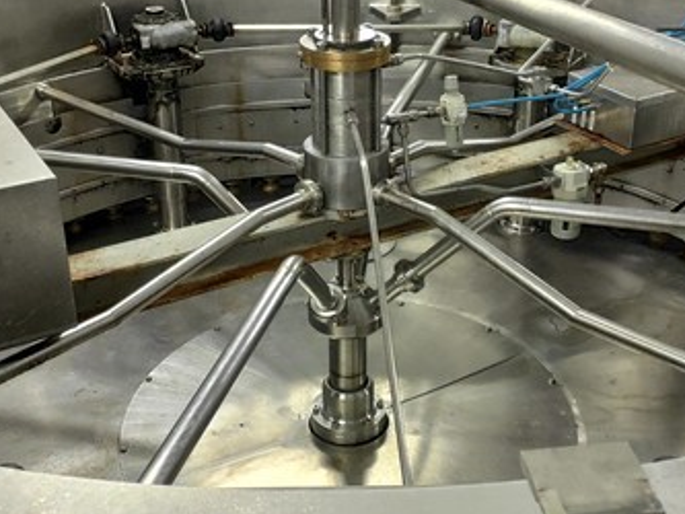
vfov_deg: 29.0
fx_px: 990
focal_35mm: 50
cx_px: 370
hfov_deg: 38.1
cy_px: 191
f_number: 1.75
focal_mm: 4.77
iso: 1245
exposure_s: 1/50
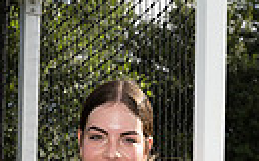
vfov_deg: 7.7
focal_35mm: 155
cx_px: 114
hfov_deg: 13.5
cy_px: 421
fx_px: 1093
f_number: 8
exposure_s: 1/250
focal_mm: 44
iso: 125
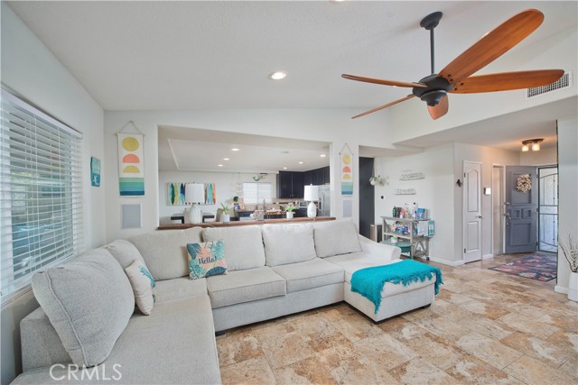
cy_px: 192
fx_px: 225
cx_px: 289
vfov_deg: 81.2
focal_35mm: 14
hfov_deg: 104.2
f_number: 5.6
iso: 400
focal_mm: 14
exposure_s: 1/100
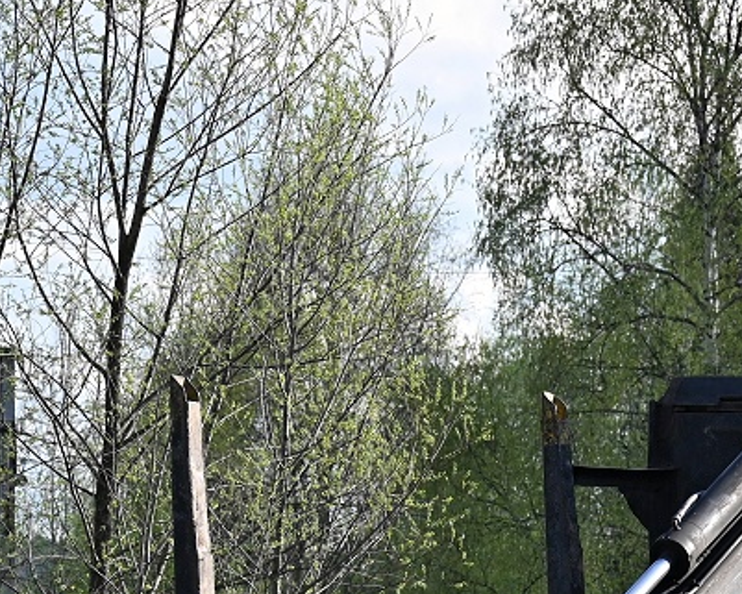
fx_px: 7675
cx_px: 807
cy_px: 526
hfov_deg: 5.5
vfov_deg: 4.4
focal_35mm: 349
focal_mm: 83
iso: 400
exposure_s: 1/1250
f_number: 5.6
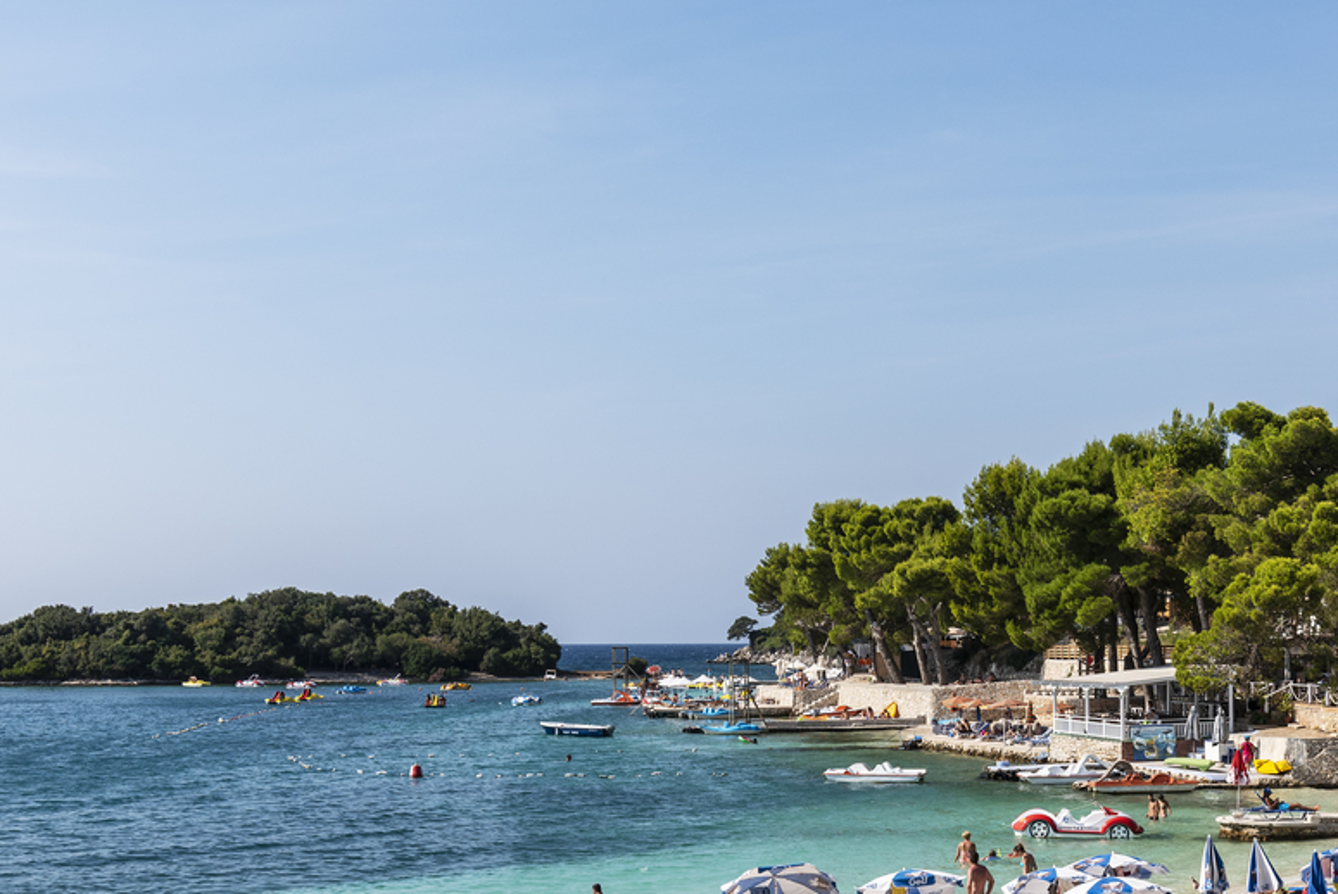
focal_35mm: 58
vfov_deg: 23.2
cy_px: 647
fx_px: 2157
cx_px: 876
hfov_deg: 34.2
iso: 200
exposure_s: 1/400
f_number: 13
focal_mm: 36
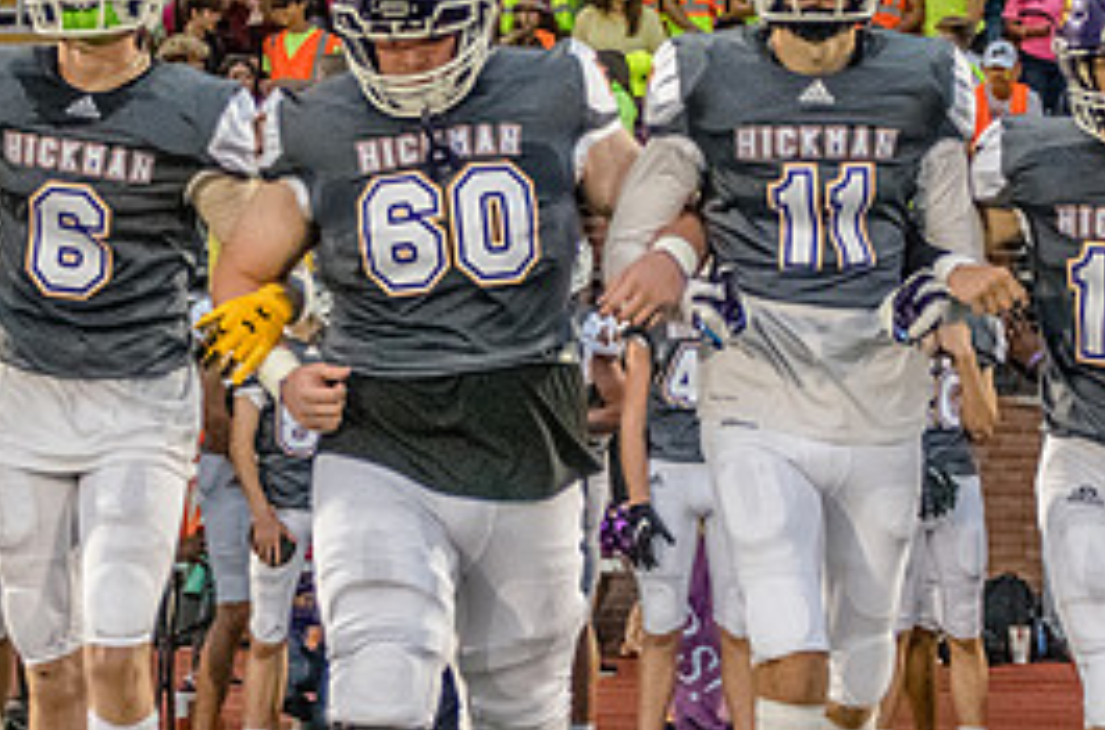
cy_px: 322
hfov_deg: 10.1
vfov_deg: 6.7
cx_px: 539
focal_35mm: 205
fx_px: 6274
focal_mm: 60
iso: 6400
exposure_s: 1/500
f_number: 5
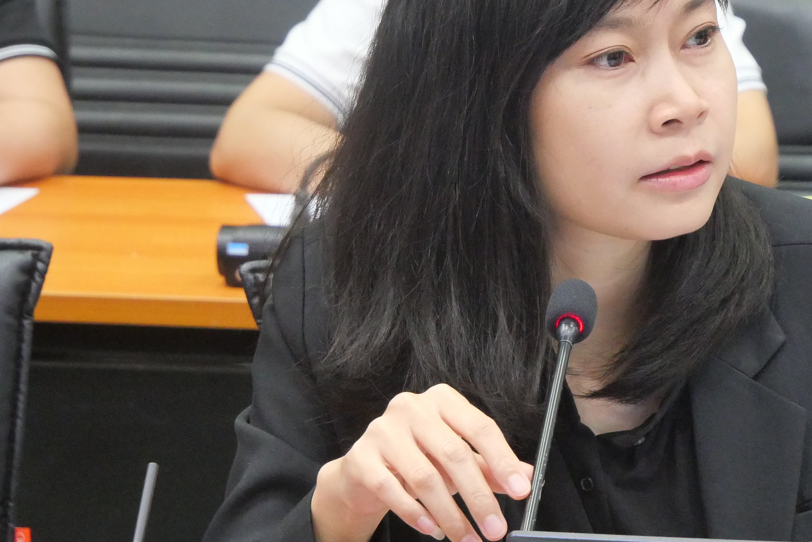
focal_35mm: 211
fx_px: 4762
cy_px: 260
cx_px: 670
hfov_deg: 9.7
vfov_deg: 6.5
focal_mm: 55
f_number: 5.6
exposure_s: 1/30
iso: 3200
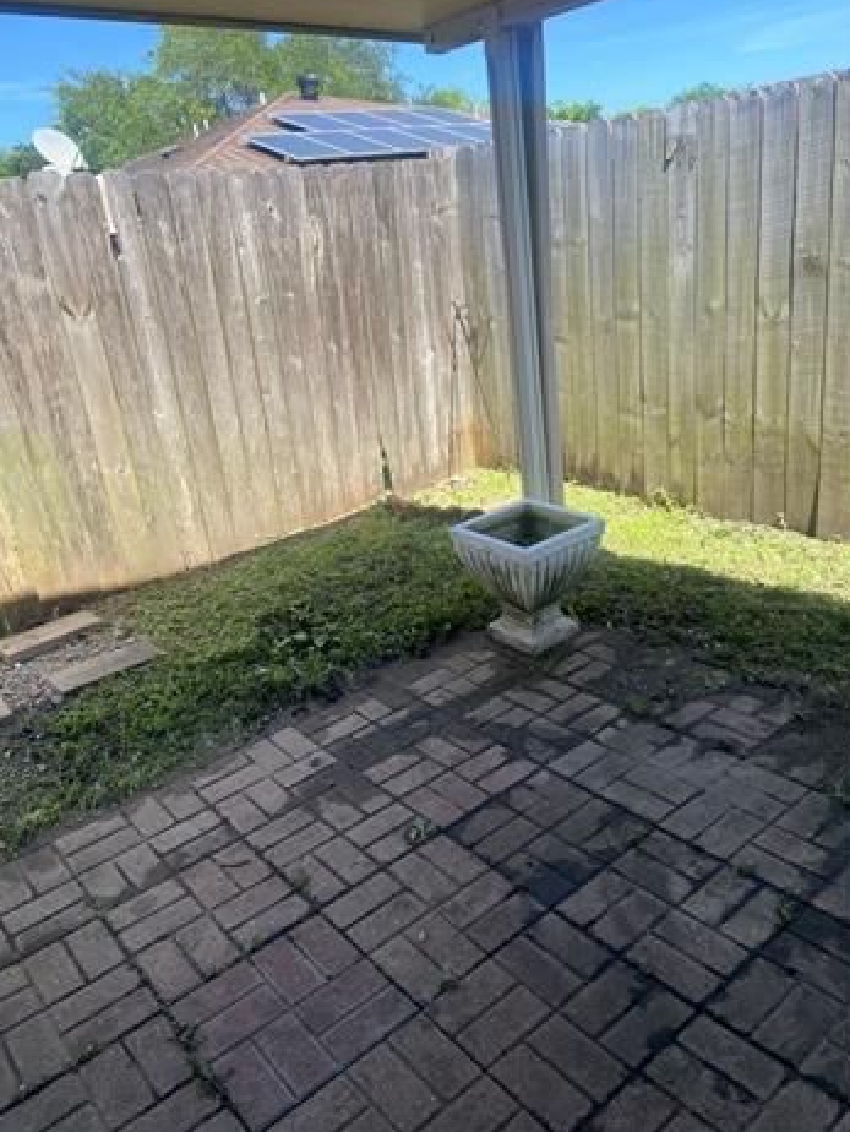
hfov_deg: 51.4
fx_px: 883
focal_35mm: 27
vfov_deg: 65.3
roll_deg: +5.6
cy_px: 551
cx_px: 421
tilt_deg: -21.2
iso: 32
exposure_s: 1/698
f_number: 1.8
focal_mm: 4.25
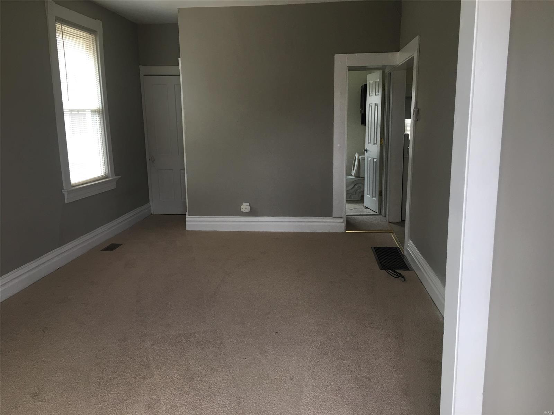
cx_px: 277
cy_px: 208
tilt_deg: -8.1
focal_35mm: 29
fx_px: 464
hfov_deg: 61.7
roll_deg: +0.6
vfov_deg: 48.2
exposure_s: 1/30
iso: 25
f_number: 2.2
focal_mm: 4.15
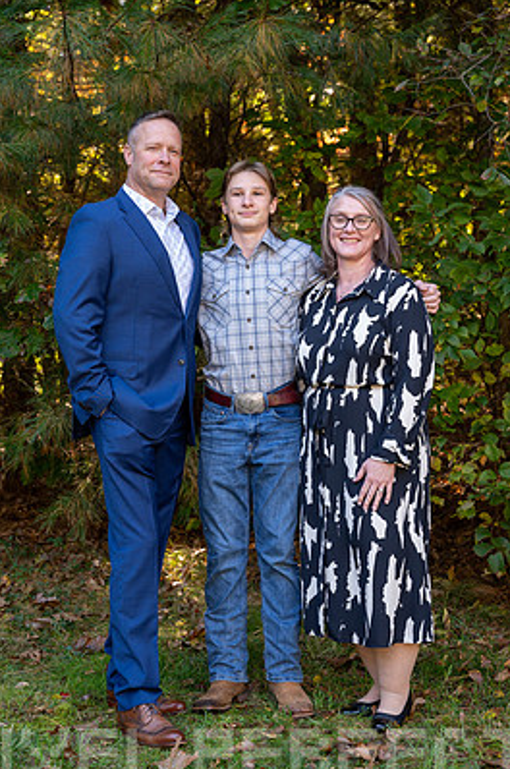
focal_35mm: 69
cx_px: 242
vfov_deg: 29.3
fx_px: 1471
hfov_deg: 19.7
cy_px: 413
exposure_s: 1/200
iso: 1000
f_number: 4.5
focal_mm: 61
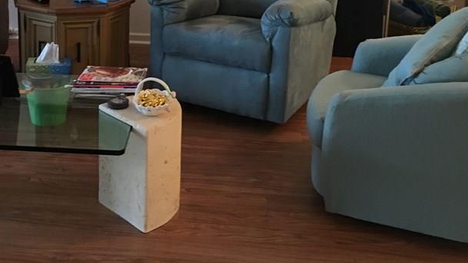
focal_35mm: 53
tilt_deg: -12.4
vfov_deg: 21.7
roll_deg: -1.2
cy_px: -8
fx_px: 658
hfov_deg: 38.6
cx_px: 148
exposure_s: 1/15
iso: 200
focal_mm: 4.15
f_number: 2.2
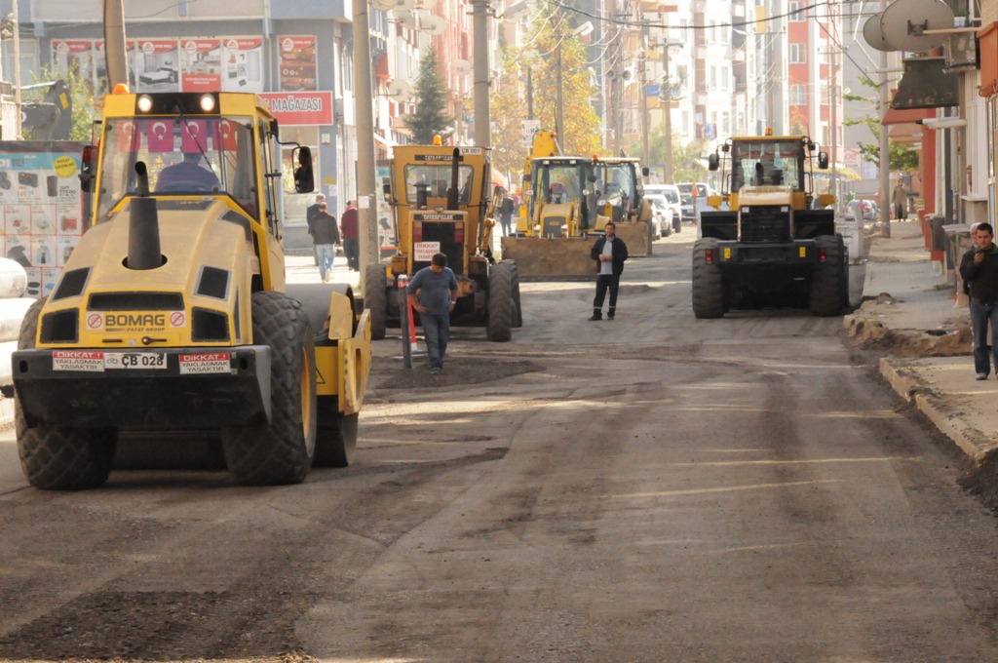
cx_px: 499
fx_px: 5399
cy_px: 332
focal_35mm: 195
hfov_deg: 10.6
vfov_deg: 7.0
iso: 3200
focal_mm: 130
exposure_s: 1/250
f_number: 22
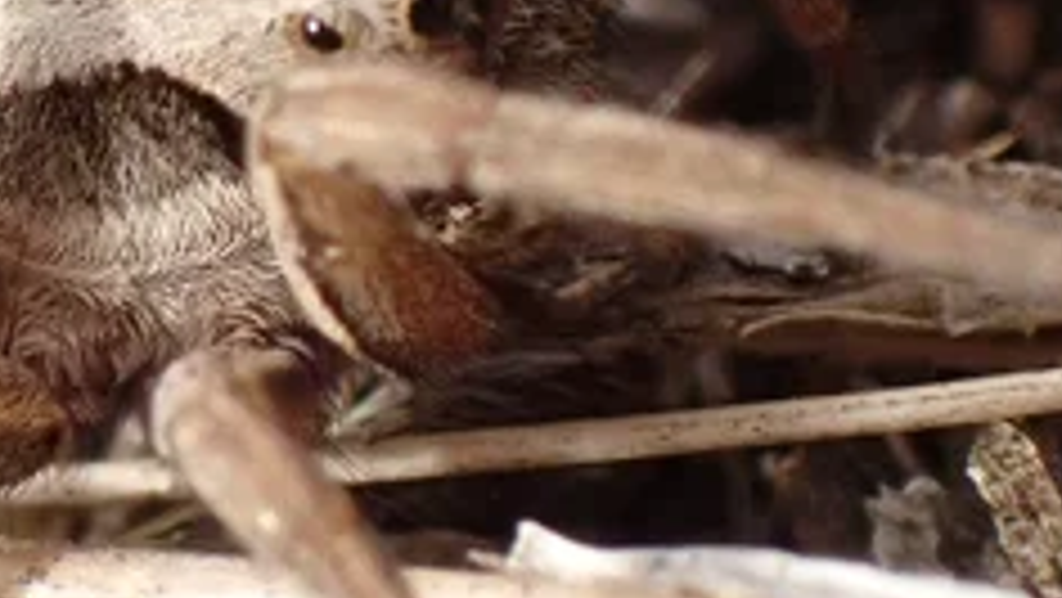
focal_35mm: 295
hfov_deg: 7.3
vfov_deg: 4.1
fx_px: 8311
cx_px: 162
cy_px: 337
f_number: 6.3
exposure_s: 1/400
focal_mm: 18
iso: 320
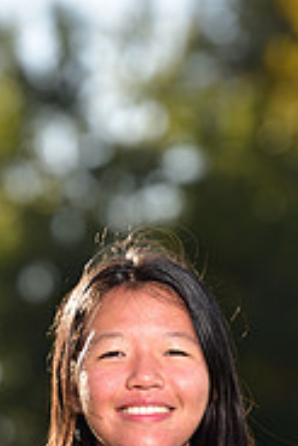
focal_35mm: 630
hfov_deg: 2.2
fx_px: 7807
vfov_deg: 3.3
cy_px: 613
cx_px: 127
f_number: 5
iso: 80
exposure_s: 1/250
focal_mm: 200
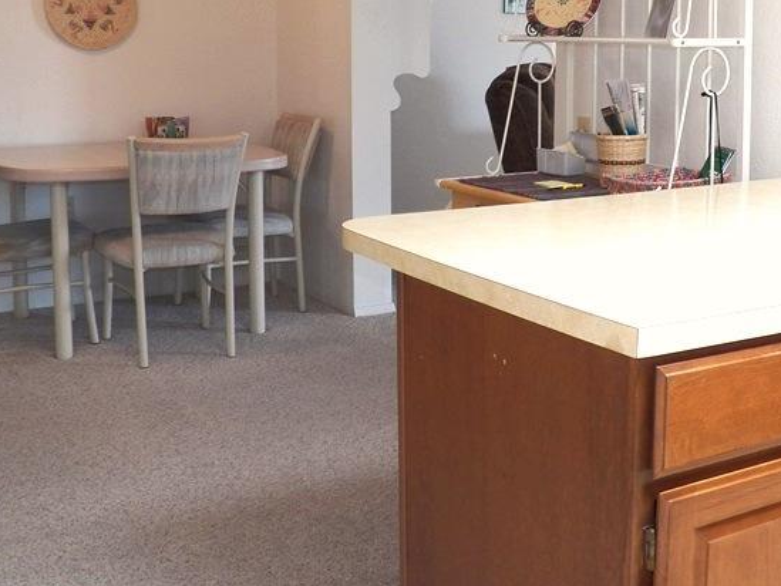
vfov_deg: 28.3
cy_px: 168
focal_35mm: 51
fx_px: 1151
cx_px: 522
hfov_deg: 37.1
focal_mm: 4.9
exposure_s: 1/30
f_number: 2.8
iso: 125
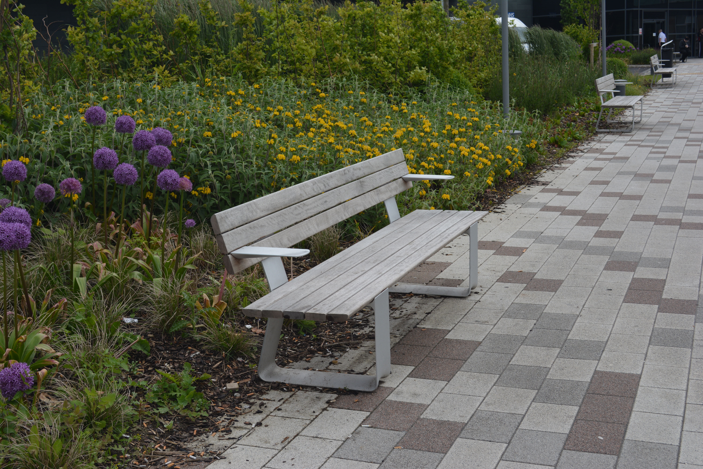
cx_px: 352
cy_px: 234
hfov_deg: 41.1
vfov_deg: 28.1
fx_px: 937
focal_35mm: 48
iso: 110
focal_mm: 32
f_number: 8
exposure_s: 1/250
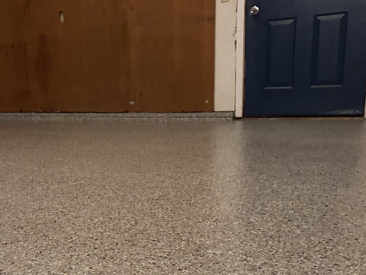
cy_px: 186
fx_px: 476
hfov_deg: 41.4
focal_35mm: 45
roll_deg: +2.7
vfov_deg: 31.9
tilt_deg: -14.2
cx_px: 113
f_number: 1.6
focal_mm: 5.96
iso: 800
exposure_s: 1/30
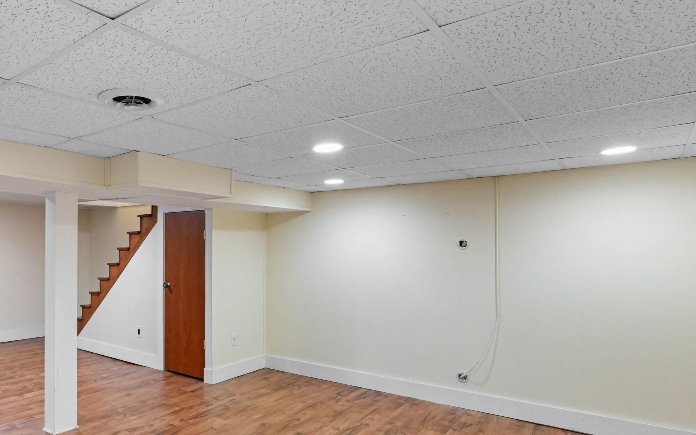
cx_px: 209
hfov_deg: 71.6
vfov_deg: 51.0
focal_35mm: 24
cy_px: 240
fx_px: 455
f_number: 14
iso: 4000
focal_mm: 14
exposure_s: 1/20
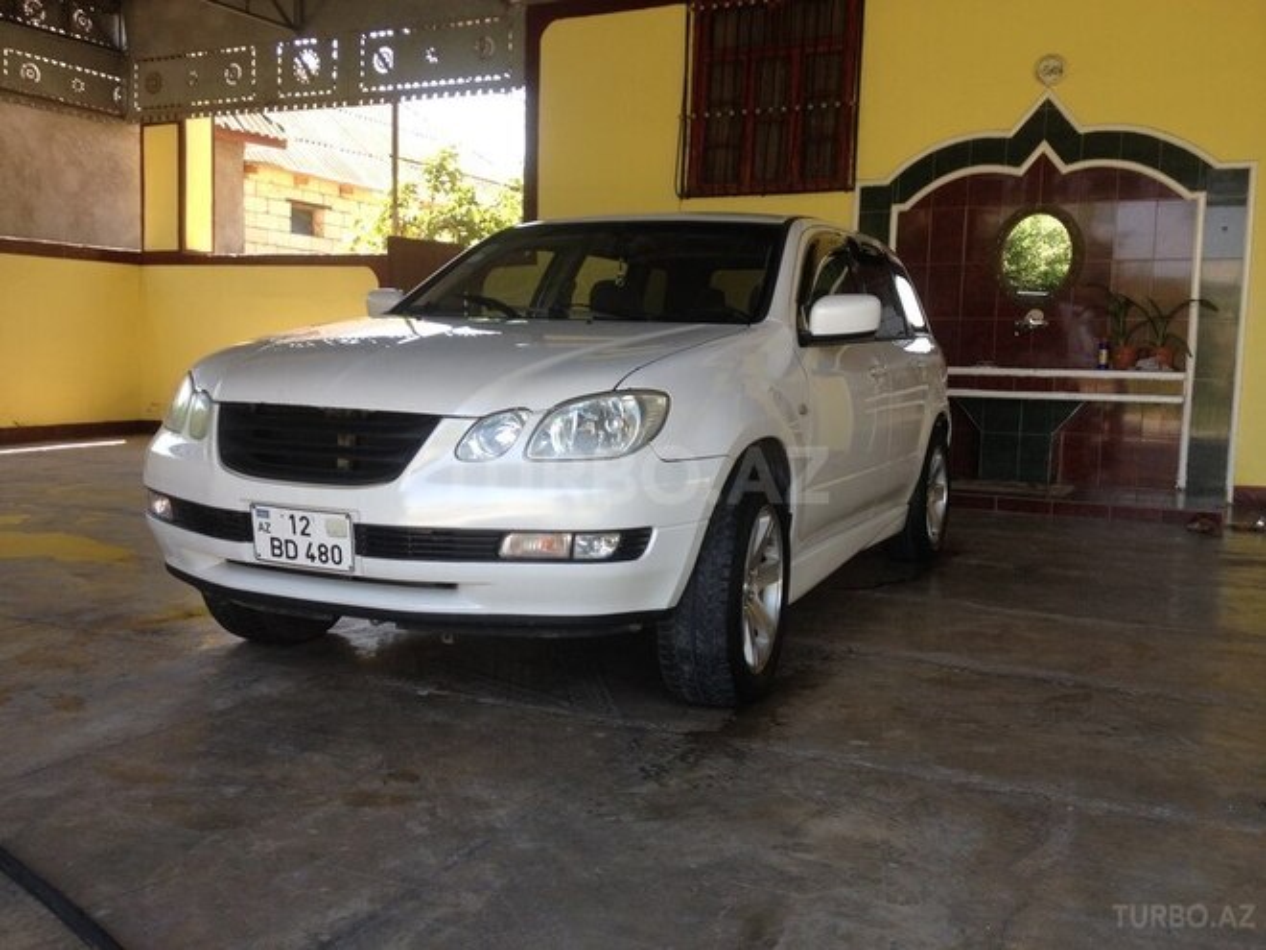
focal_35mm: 35
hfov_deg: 52.6
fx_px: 1280
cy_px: 475
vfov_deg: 40.7
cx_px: 633
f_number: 2.4
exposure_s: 1/143
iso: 50
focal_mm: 4.28
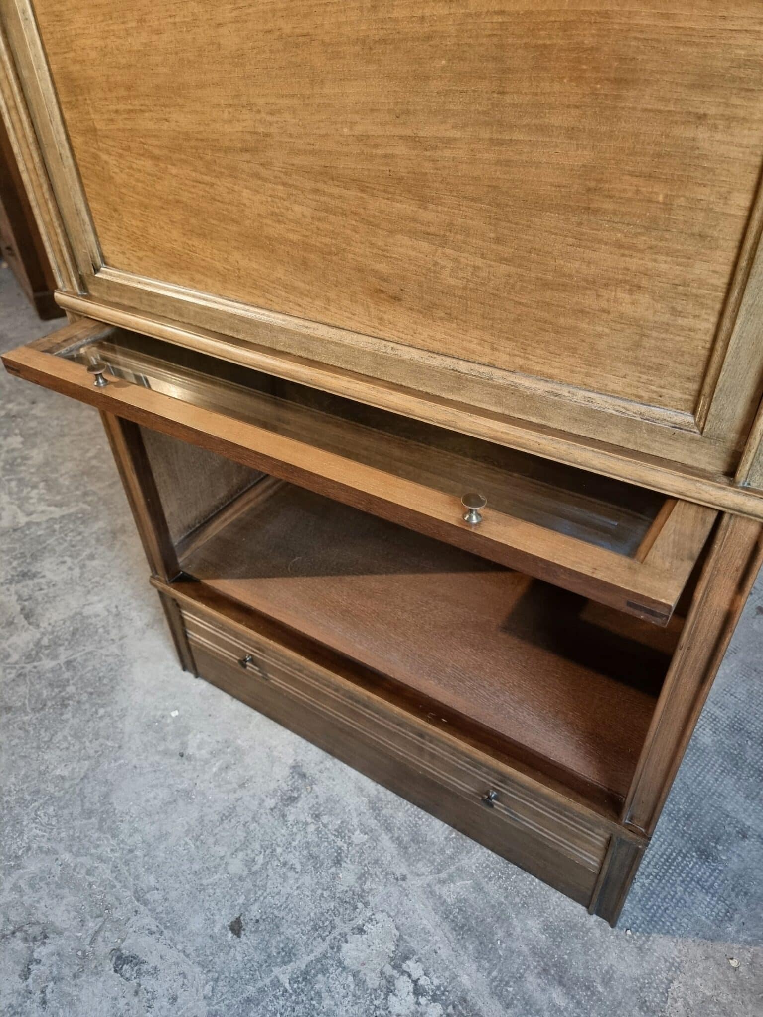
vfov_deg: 71.6
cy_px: 508
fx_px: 705
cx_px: 382
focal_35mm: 24
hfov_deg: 56.8
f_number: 1.8
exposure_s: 1/25
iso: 640
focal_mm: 6.7
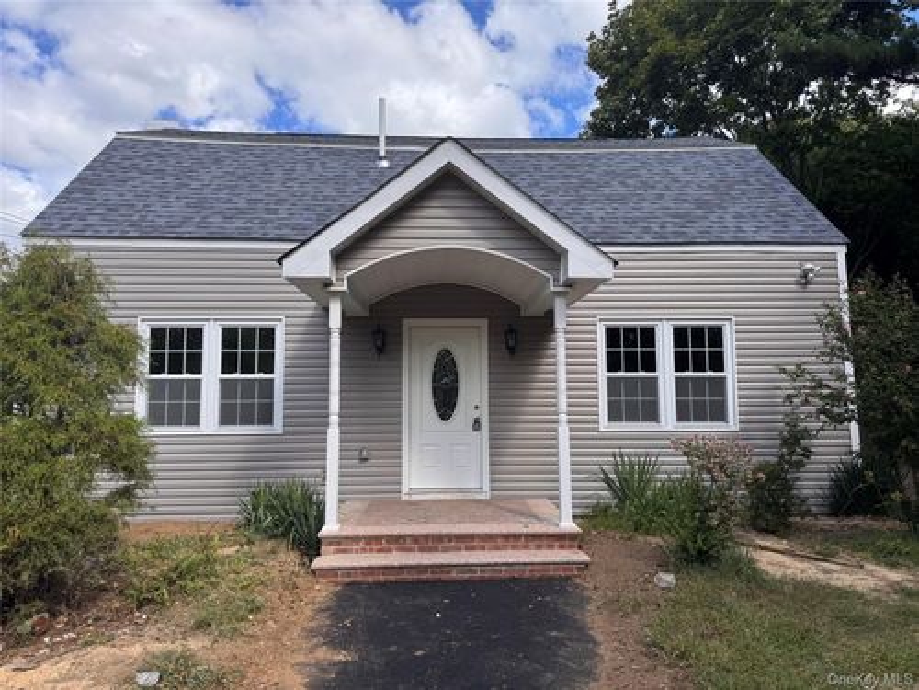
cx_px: 460
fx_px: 637
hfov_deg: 71.6
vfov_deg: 56.8
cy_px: 345
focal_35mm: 24
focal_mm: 6.76
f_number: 1.78
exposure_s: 1/2174
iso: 80
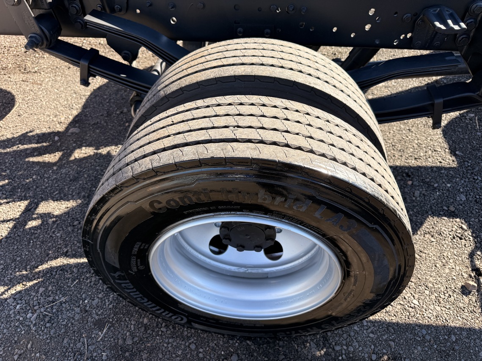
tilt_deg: -44.6
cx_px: 241
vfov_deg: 56.8
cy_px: 180
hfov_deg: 71.6
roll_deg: +1.0
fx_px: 334
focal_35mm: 24
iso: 80
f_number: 1.78
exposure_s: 1/805
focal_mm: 6.76
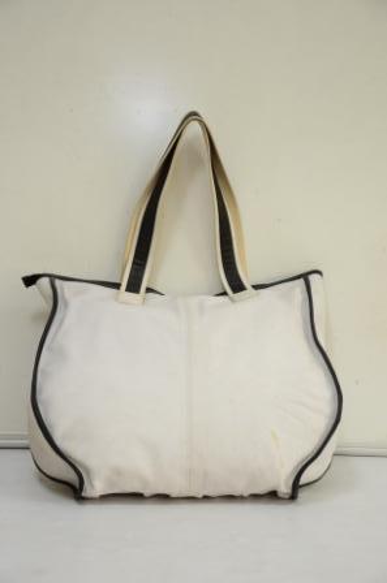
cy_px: 292
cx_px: 194
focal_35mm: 68
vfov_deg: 29.9
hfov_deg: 20.1
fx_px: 1093
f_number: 4.8
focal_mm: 45
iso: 1000
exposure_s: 1/80
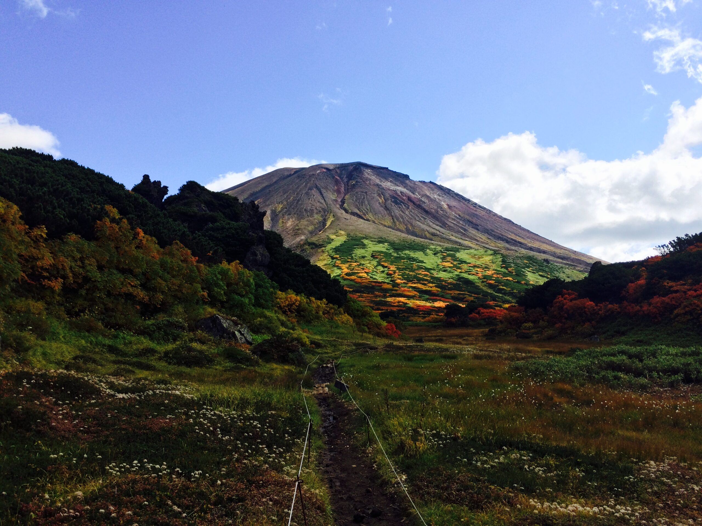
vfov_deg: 48.2
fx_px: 588
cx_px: 351
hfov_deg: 61.7
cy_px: 263
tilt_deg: +5.2
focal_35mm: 29
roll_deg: +1.1
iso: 32
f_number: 2.2
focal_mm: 4.15
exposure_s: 1/2160
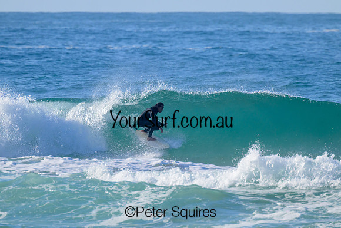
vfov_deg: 1.7
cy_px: 114
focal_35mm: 824
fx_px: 7807
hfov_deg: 2.5
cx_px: 170
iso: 1000
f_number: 11
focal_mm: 800
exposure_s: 1/2000
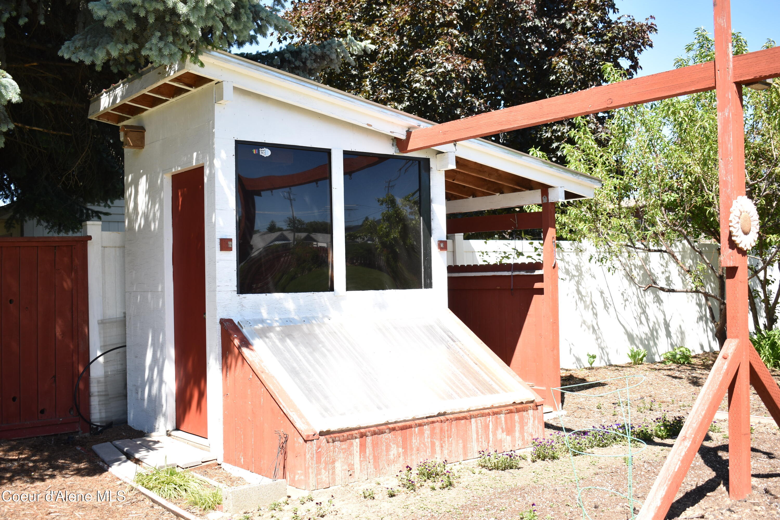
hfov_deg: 49.5
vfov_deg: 34.2
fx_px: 845
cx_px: 390
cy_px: 260
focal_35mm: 39
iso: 100
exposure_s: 1/200
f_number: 4
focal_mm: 26
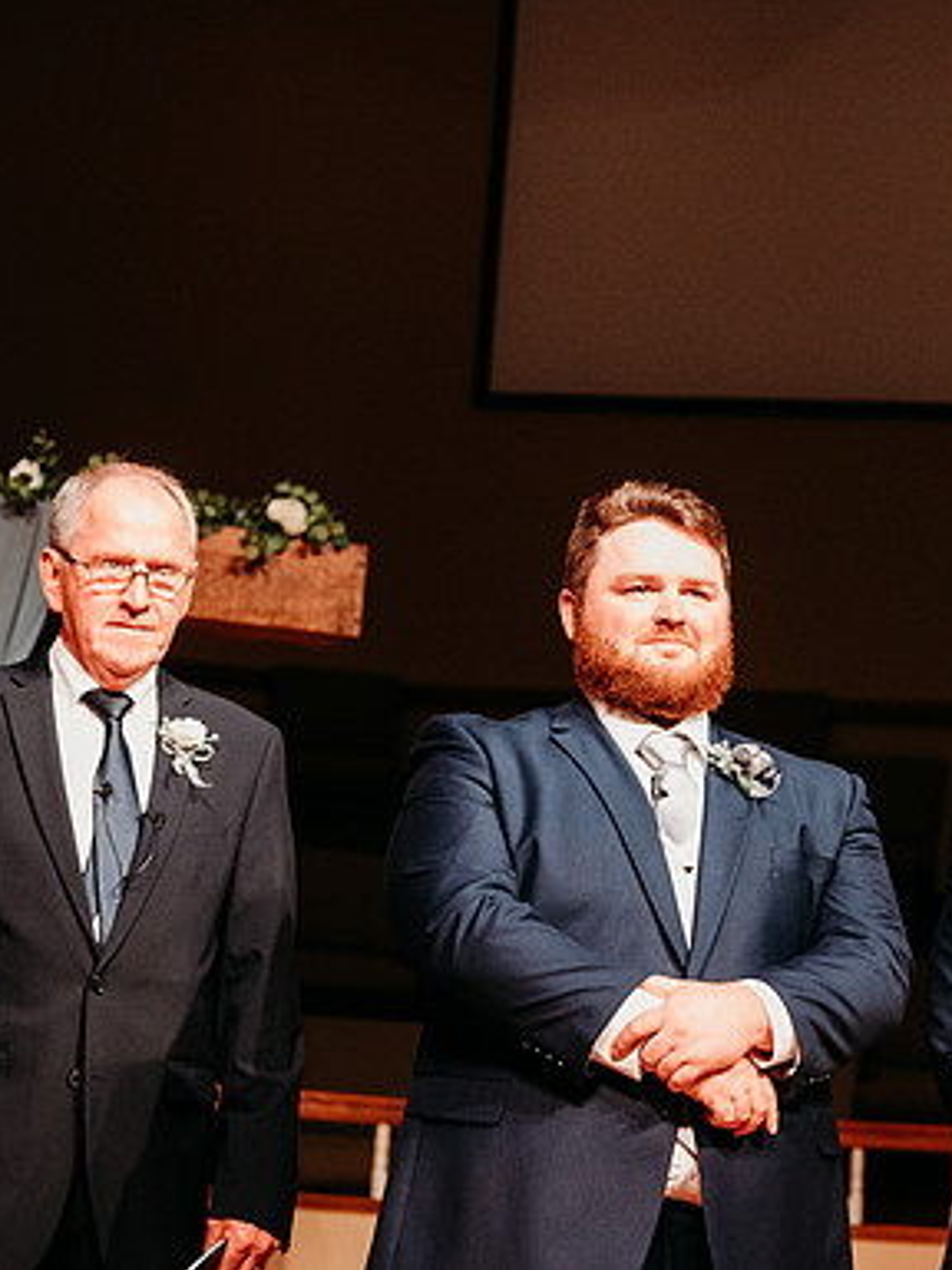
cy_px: 633
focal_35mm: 119
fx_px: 4364
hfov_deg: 12.4
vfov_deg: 16.6
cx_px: 681
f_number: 4.5
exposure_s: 1/125
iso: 5000
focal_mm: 82
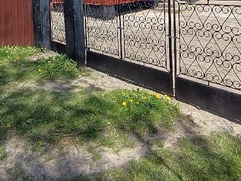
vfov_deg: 36.4
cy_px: -2
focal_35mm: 35
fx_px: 244
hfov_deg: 51.9
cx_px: 86
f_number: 2.2
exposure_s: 1/625
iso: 102
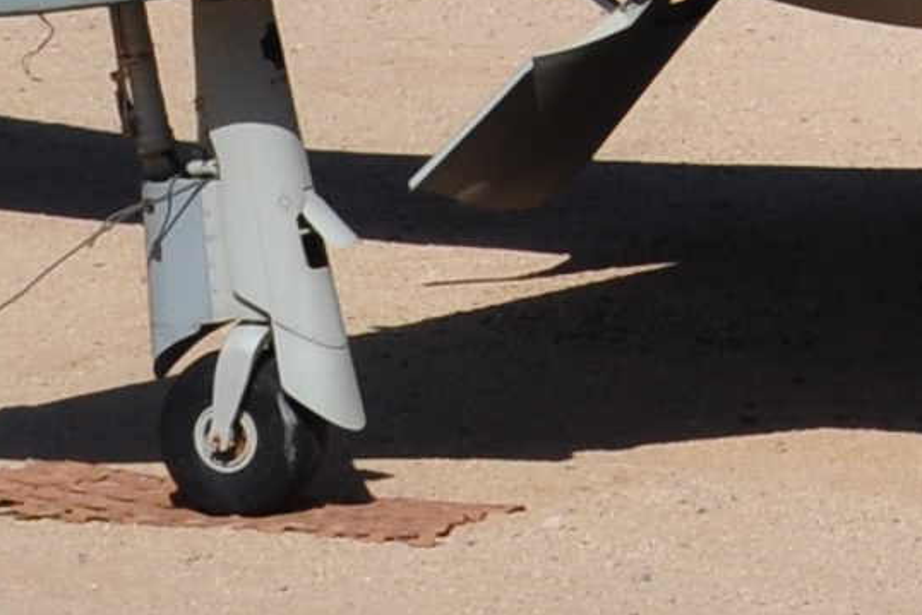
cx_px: 1730
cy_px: -456
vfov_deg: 4.6
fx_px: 7659
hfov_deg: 6.7
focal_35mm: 299
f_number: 11
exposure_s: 1/500
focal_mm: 28
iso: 200
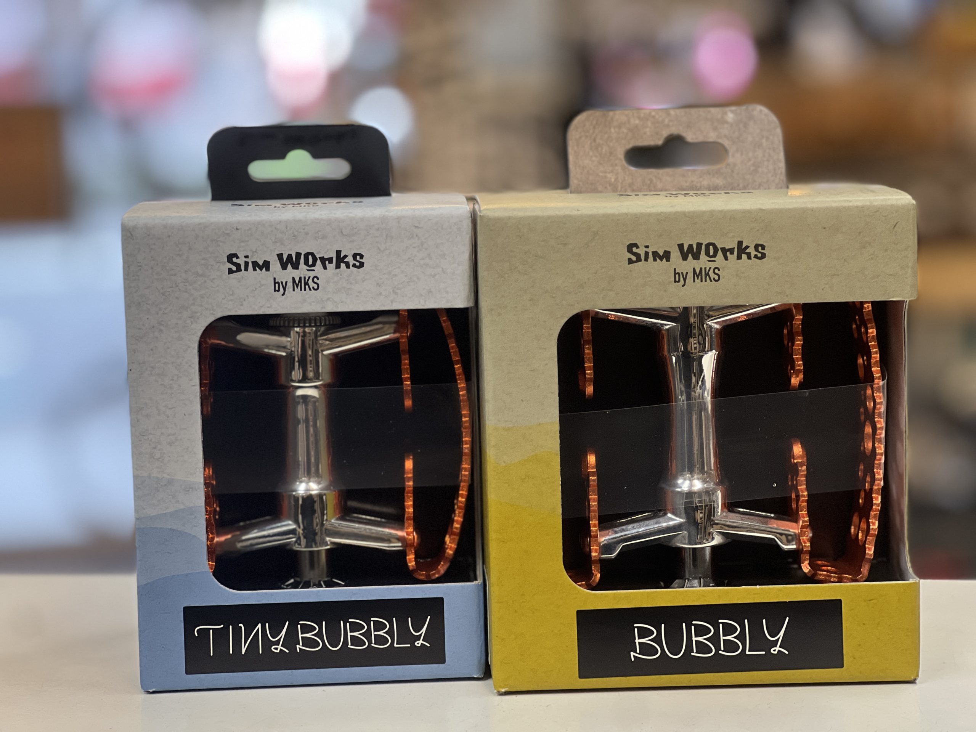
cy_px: 366
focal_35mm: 77
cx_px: 488
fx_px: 2171
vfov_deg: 19.1
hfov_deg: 25.3
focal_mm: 9
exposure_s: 1/60
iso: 160
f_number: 2.8
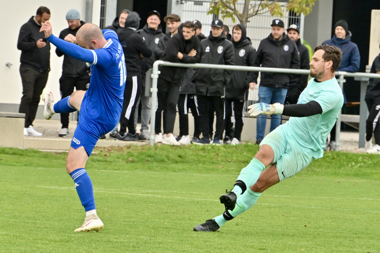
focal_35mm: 400
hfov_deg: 5.2
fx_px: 4222
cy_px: 126
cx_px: 190
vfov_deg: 3.4
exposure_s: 1/1000
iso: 3200
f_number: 16
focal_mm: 400
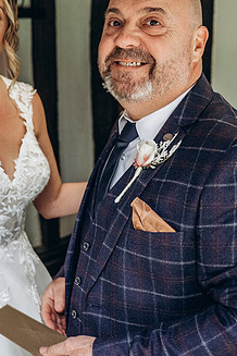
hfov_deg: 23.3
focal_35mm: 58
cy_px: 152
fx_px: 573
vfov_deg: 34.4
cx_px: 77
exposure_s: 1/125
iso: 800
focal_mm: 24
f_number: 2.8
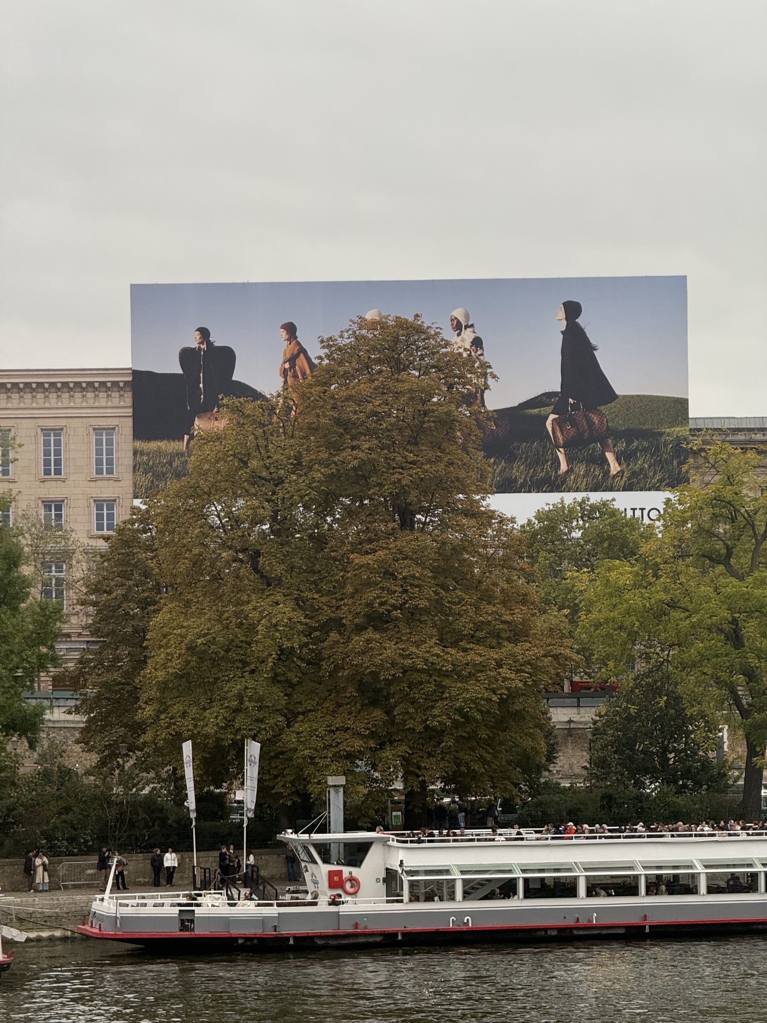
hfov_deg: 12.3
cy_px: 512
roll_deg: +0.7
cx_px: 384
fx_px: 3545
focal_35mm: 120
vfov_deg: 16.4
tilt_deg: +3.4
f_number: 2.8
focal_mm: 15.66
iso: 64
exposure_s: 1/99
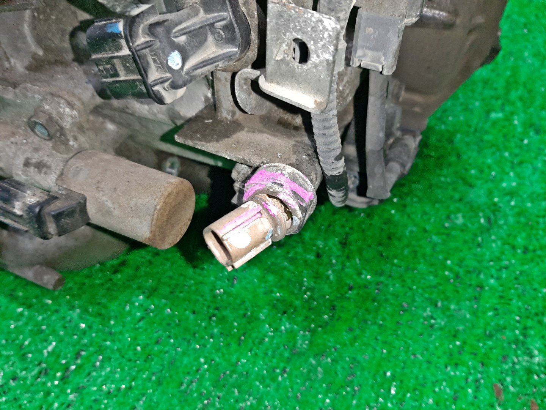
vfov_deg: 53.1
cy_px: 205
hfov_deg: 67.3
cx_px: 273
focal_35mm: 26
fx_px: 410
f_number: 1.7
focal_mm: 3.93
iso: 141
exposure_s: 1/50
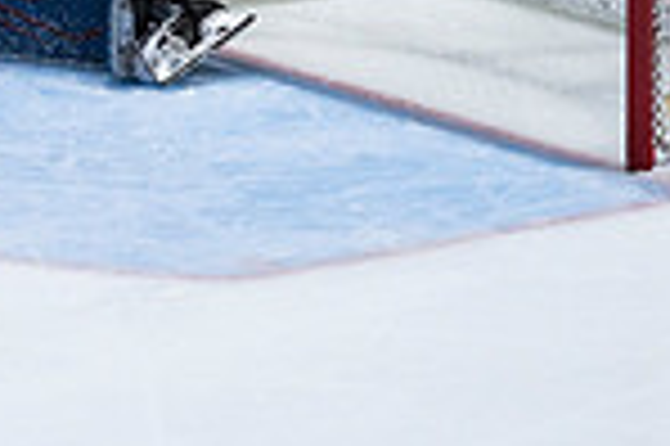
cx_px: -202
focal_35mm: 781
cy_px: -259
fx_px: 14519
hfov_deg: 2.6
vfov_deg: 1.8
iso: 1000
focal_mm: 200
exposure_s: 1/1000
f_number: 4
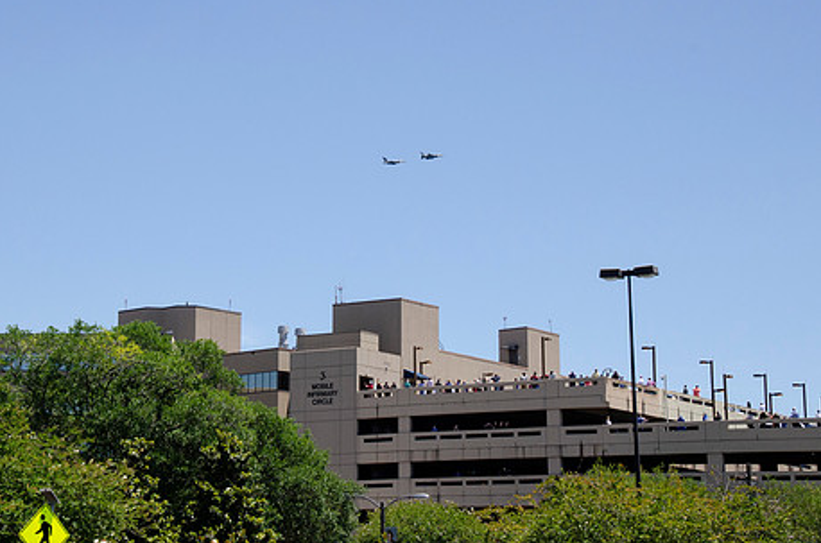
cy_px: 220
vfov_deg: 14.3
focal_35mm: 95
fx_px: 2161
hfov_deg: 21.5
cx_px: 303
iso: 400
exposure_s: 1/800
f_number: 13
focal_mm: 50
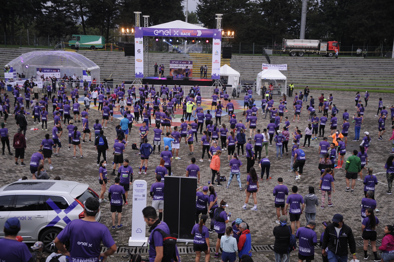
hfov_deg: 41.1
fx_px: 525
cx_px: 197
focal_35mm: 48
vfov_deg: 28.0
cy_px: 131
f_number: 4.5
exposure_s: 1/100
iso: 800
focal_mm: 48
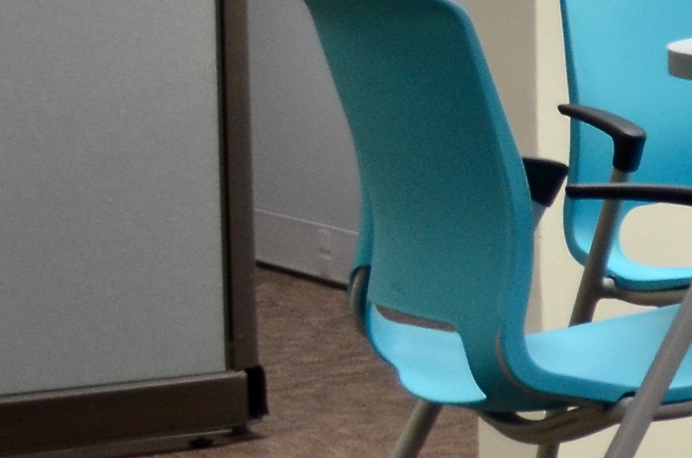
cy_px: -47
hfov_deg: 9.4
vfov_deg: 7.7
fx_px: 3395
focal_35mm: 177
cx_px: 2025
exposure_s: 1/60
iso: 720
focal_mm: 20
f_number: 4
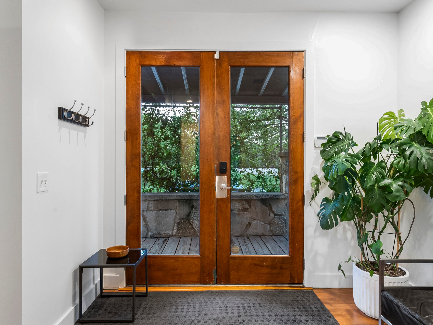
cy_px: 160
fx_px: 275
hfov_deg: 76.4
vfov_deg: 61.1
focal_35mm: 22
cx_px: 214
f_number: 11
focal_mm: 20
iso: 2000
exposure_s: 1/2.5
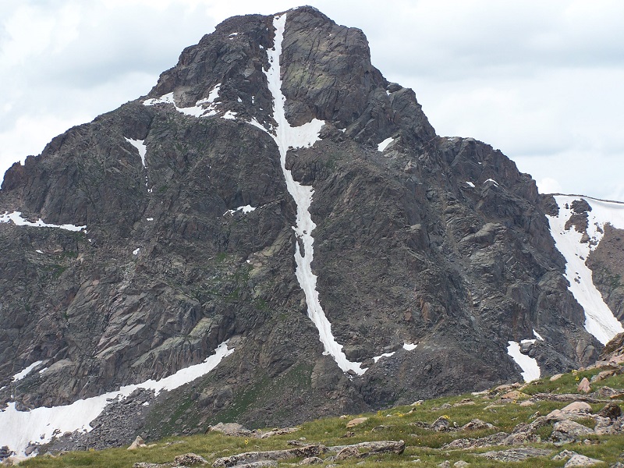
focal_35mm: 117
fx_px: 2109
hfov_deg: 16.8
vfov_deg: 12.7
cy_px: 234
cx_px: 312
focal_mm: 19.4
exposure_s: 1/500
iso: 80
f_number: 4.5
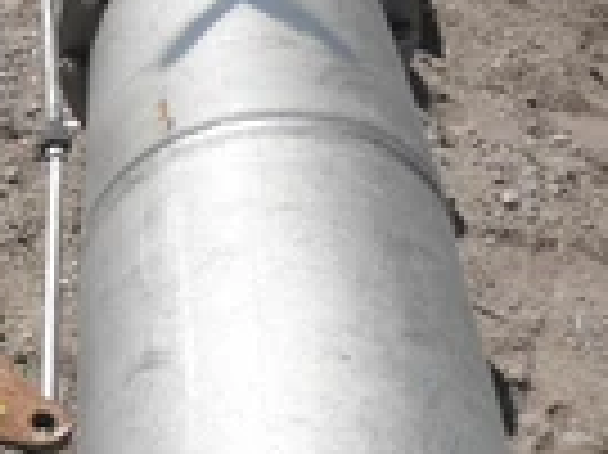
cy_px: 418
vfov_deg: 17.5
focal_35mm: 83
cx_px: -275
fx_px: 1457
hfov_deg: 20.5
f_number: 8.5
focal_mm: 5
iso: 64
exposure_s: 1/125
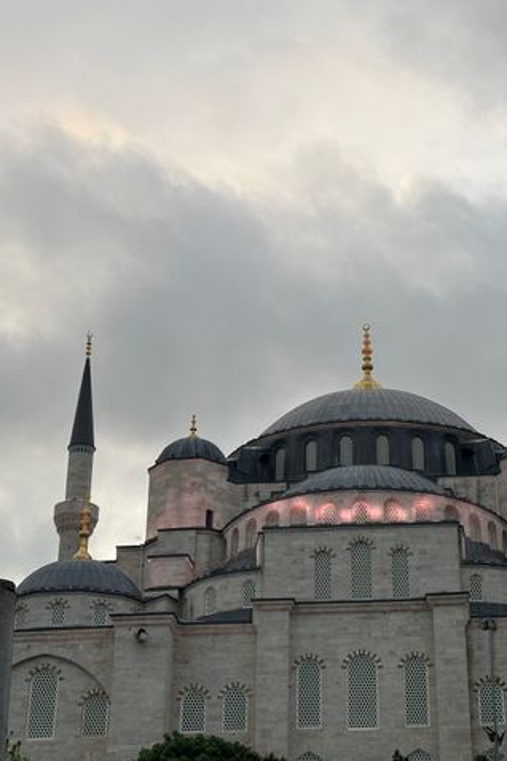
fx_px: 1415
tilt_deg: +26.7
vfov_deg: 30.1
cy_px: 381
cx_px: 367
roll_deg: +1.4
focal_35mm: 67
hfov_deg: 20.2
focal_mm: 6.86
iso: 64
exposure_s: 1/535
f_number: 1.78
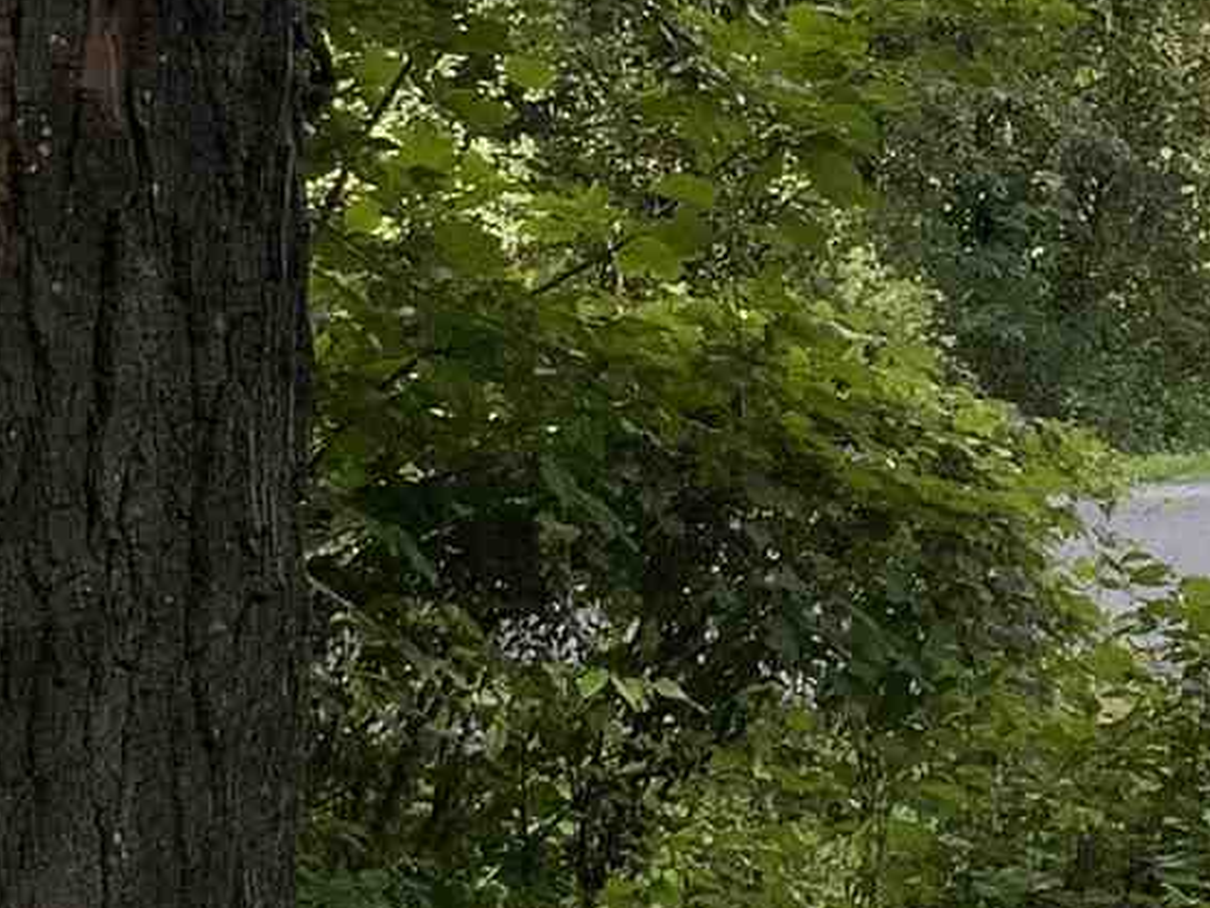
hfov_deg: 11.7
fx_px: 5594
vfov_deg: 9.2
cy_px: -209
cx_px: 1964
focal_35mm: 160
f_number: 1.8
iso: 16
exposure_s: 1/342
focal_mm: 3
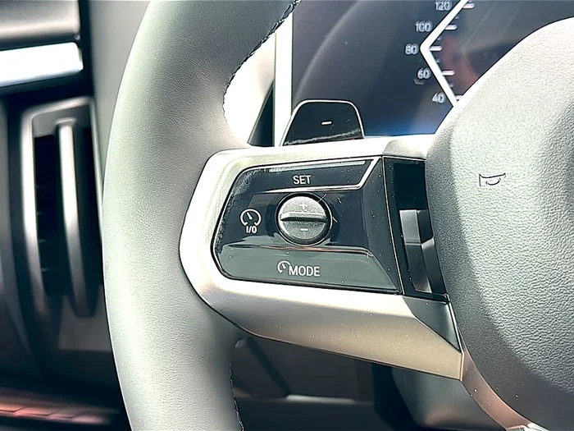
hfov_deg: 41.2
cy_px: 216
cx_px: 287
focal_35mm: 46
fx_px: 763
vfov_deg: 31.5
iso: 64
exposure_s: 1/203
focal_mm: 6.86
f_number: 1.78
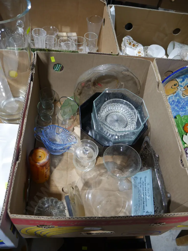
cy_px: 126
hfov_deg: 49.7
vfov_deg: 63.4
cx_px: 94
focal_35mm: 28
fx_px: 203
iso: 250
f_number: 3.5
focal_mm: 14
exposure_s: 1/60
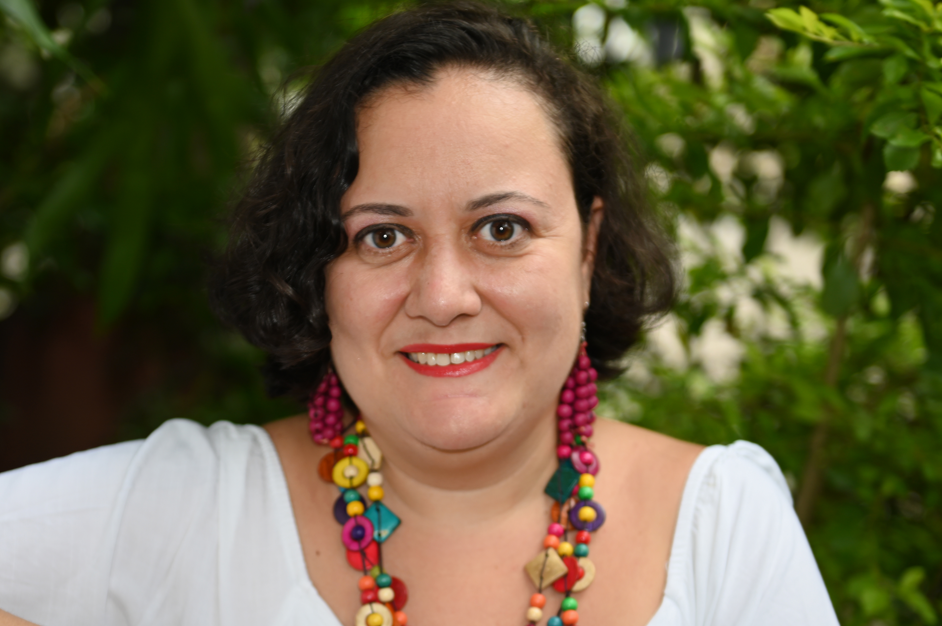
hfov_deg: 22.3
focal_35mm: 91
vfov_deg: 14.9
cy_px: 482
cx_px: 355
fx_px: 2380
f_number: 2.8
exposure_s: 1/200
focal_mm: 58
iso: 100
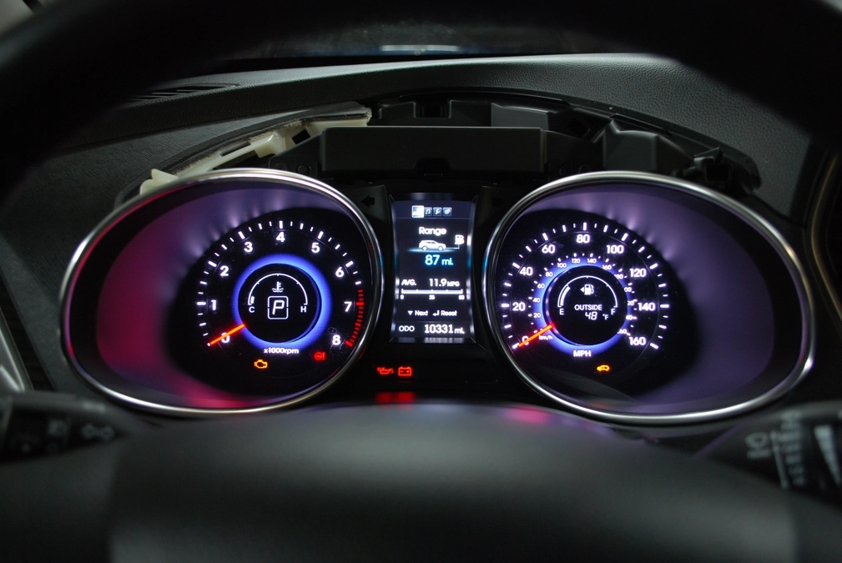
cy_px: 282
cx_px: 421
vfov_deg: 40.1
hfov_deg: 57.2
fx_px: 773
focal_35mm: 33
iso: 400
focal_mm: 22
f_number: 4
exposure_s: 1/5
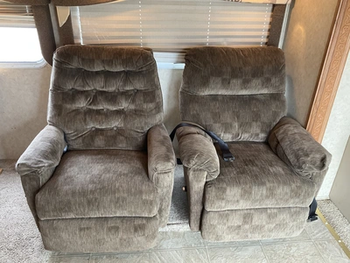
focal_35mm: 29
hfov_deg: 61.7
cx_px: 175
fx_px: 293
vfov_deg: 48.2
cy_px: 132
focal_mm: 3
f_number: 1.8
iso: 125
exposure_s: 1/60
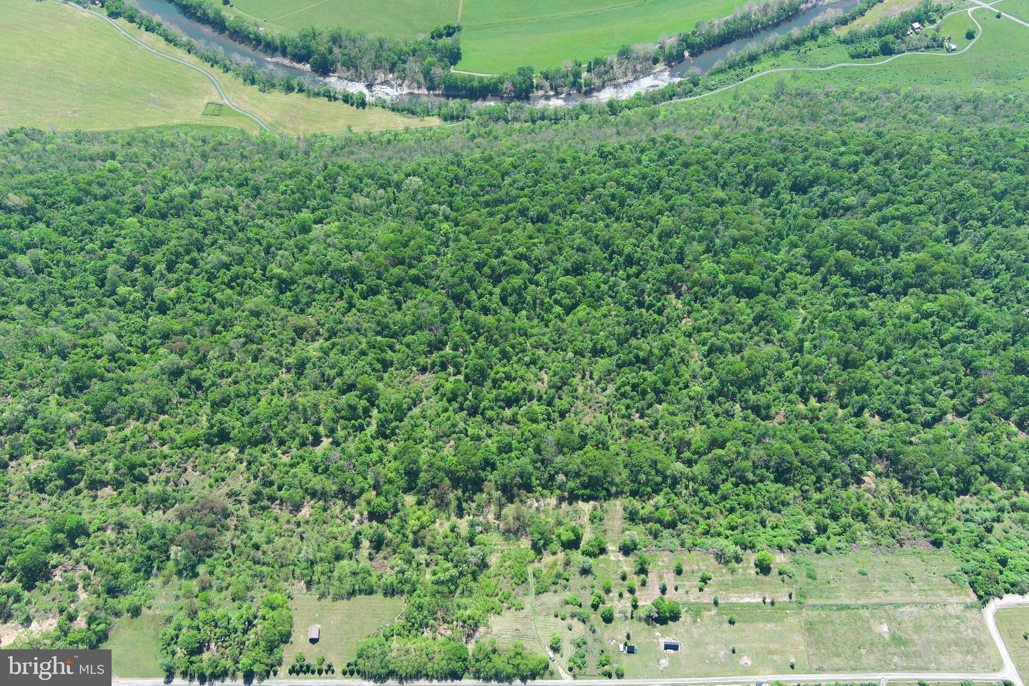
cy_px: 343
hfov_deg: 63.7
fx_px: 829
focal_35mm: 29
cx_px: 514
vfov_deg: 45.0
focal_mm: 10.57
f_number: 2.8
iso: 100
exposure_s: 1/442
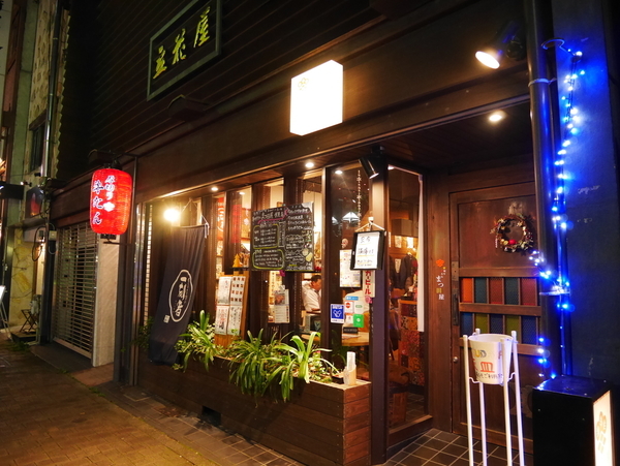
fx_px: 430
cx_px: 310
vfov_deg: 56.9
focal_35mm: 24
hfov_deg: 71.6
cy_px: 233
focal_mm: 12
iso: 3200
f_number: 3.5
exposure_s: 1/60
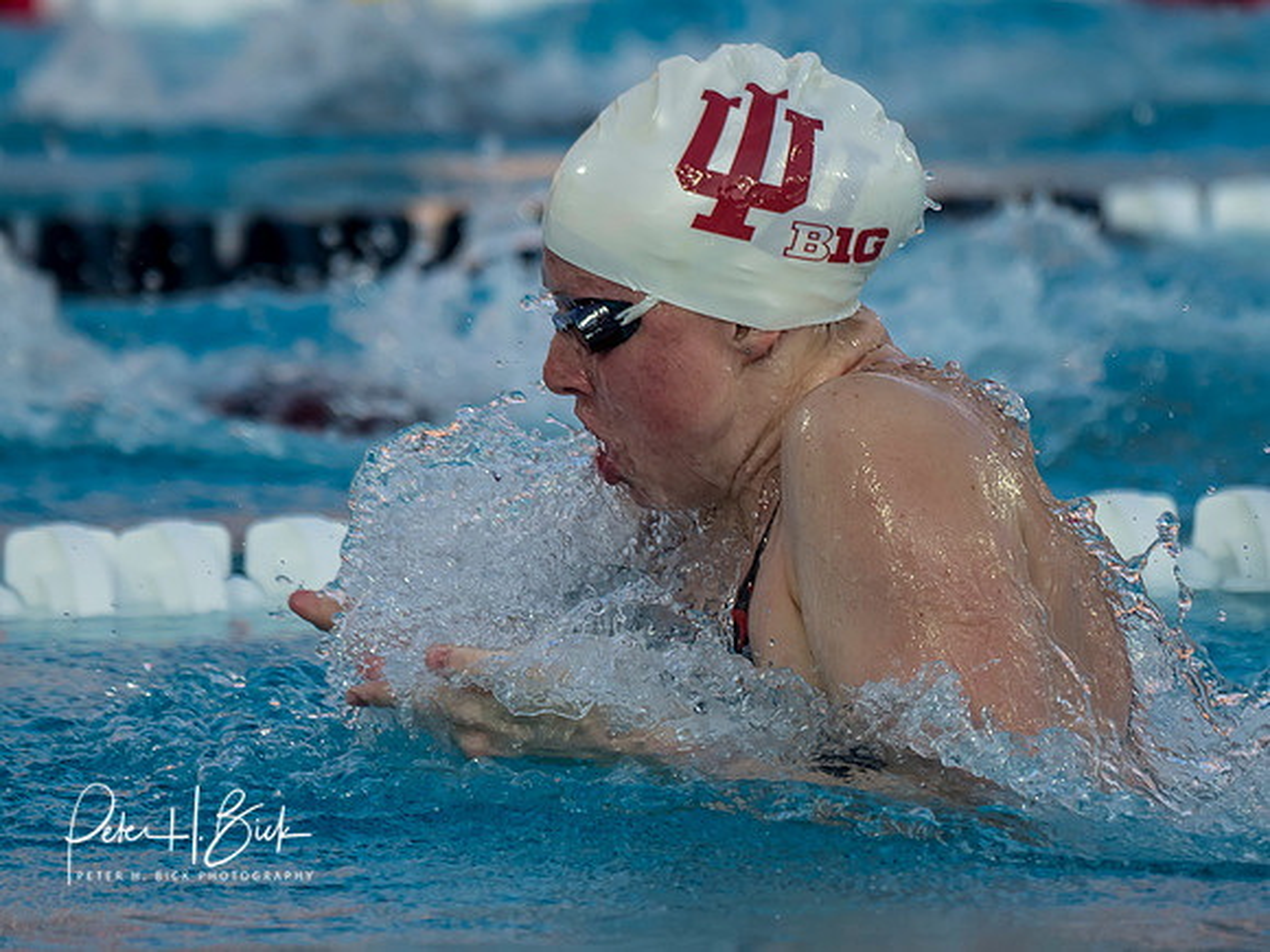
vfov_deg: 2.3
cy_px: 529
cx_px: 761
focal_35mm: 641
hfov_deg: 3.1
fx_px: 23512
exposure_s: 1/1600
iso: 250
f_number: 2.8
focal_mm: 200
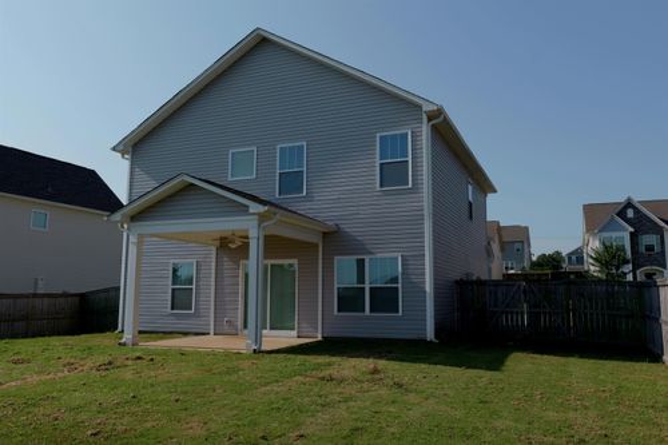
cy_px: 222
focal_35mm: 30
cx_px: 334
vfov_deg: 43.6
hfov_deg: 61.9
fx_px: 556
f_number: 8
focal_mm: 30
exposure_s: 1/1667
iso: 640
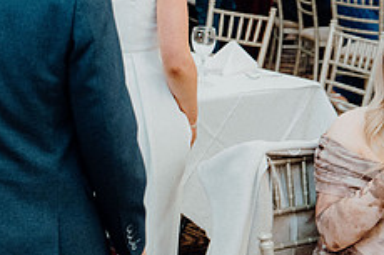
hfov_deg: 18.2
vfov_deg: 12.2
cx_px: 53
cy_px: 29
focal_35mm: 111
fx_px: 1183
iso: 3200
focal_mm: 44
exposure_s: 1/160
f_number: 3.5
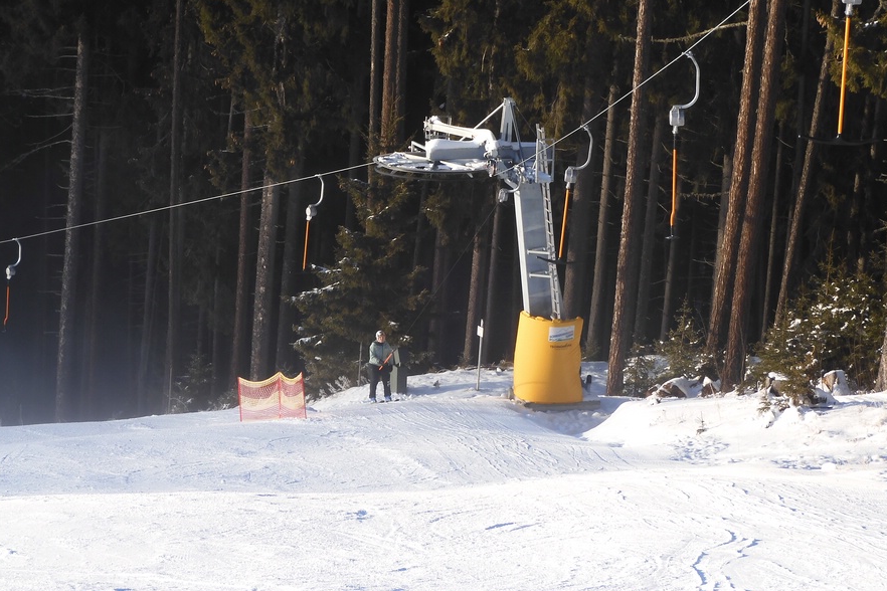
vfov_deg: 8.2
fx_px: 4139
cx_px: 467
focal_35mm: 168
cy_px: 285
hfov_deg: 12.2
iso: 100
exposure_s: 1/250
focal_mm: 26.8
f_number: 5.6
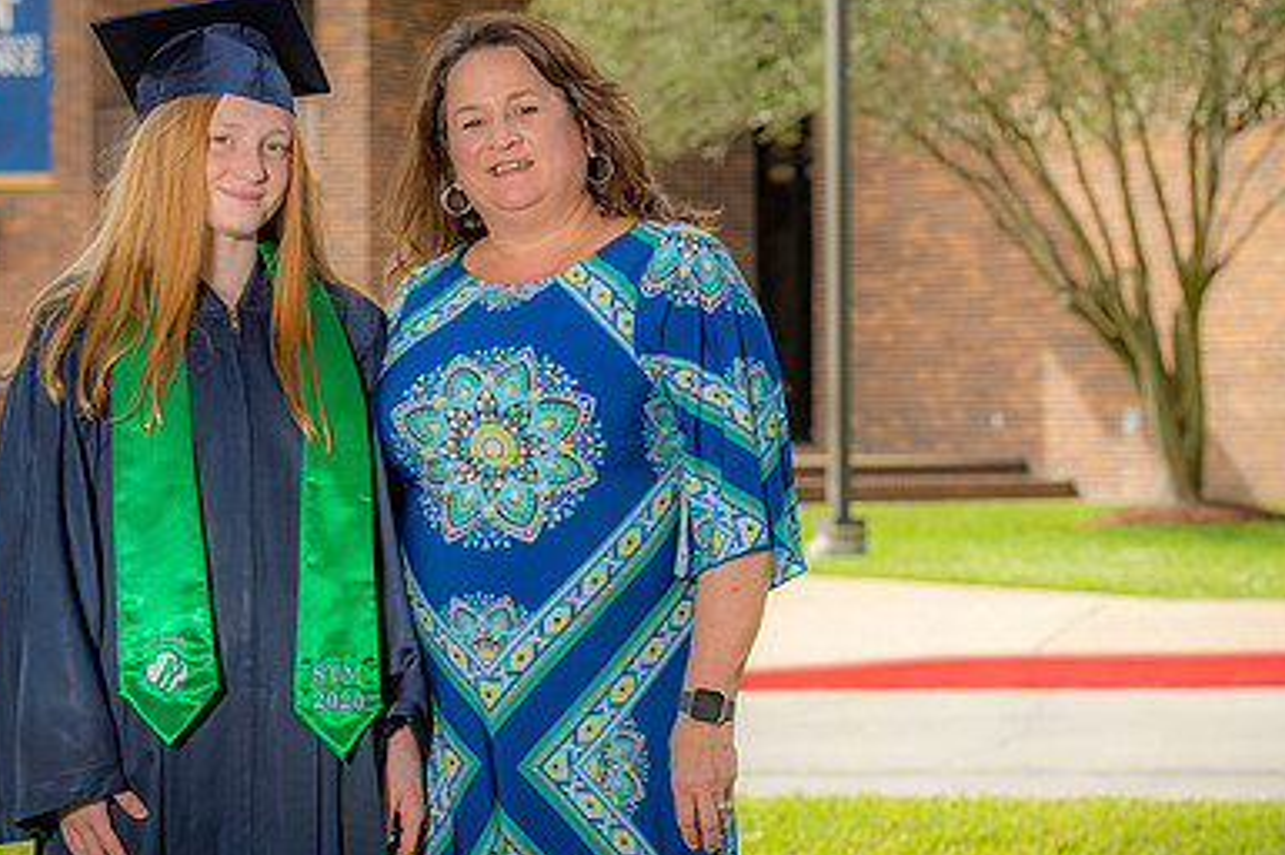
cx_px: 601
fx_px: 4565
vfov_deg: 10.7
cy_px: 334
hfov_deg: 16.0
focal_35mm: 128
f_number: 5.6
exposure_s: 1/250
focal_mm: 85
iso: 80
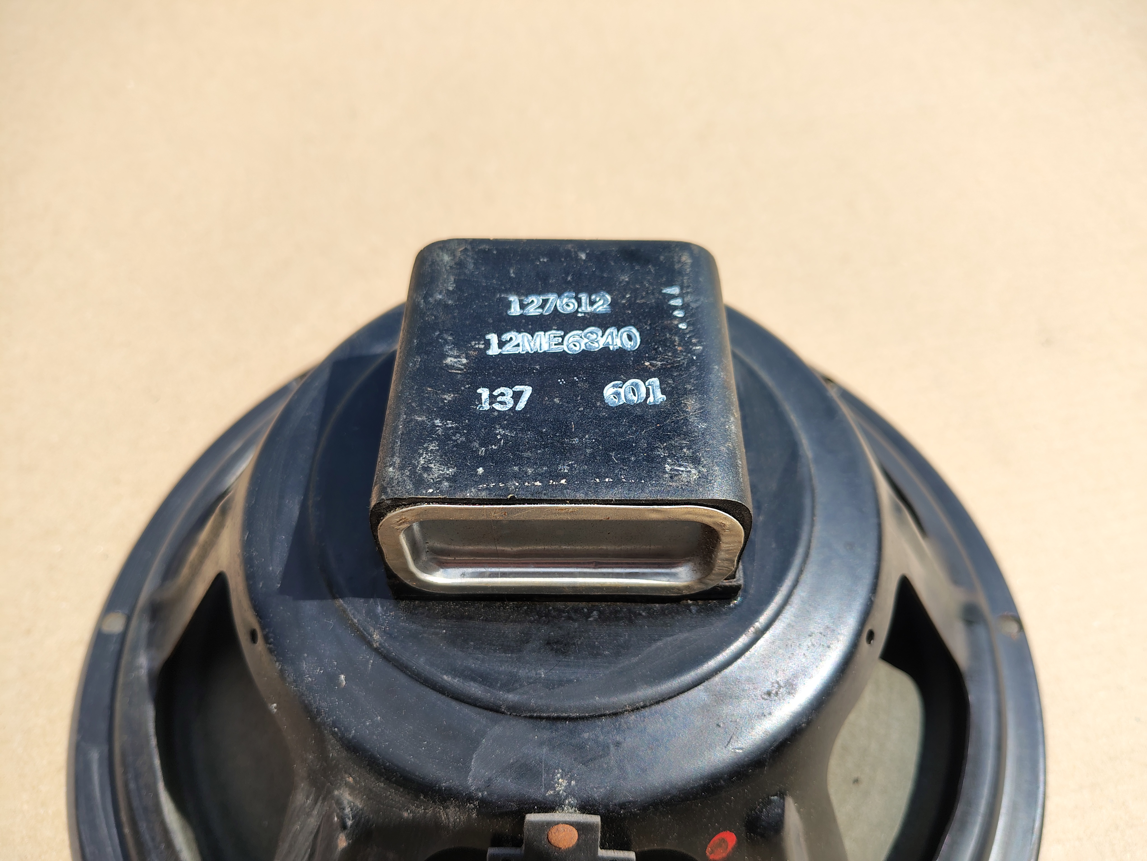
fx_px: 795
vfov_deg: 56.8
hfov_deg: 71.6
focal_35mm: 24
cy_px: 430
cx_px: 574
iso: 100
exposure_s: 1/1235
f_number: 1.8
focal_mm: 5.56
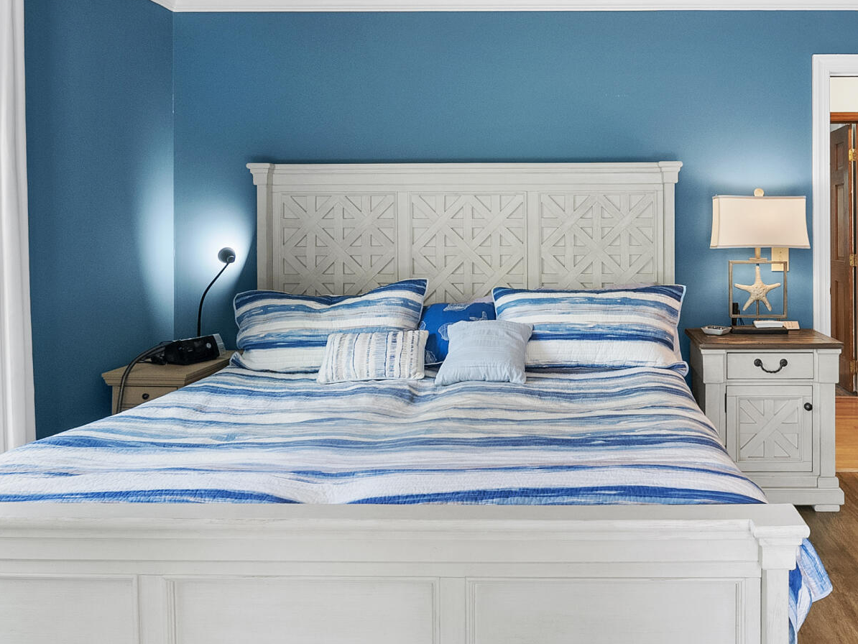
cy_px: 220
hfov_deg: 59.9
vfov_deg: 47.5
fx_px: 719
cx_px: 588
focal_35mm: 29
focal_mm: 12
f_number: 7.1
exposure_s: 1/6
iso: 800
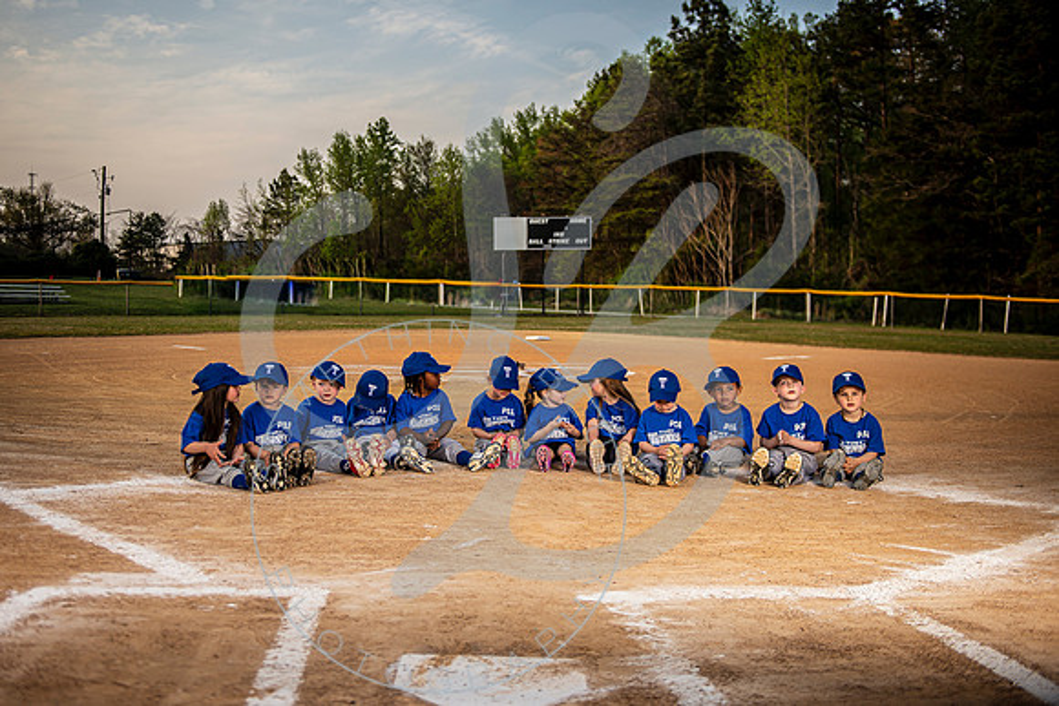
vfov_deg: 37.0
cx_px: 467
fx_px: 1054
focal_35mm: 36
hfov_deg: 53.2
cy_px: 313
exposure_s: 1/1250
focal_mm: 32
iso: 100
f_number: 4
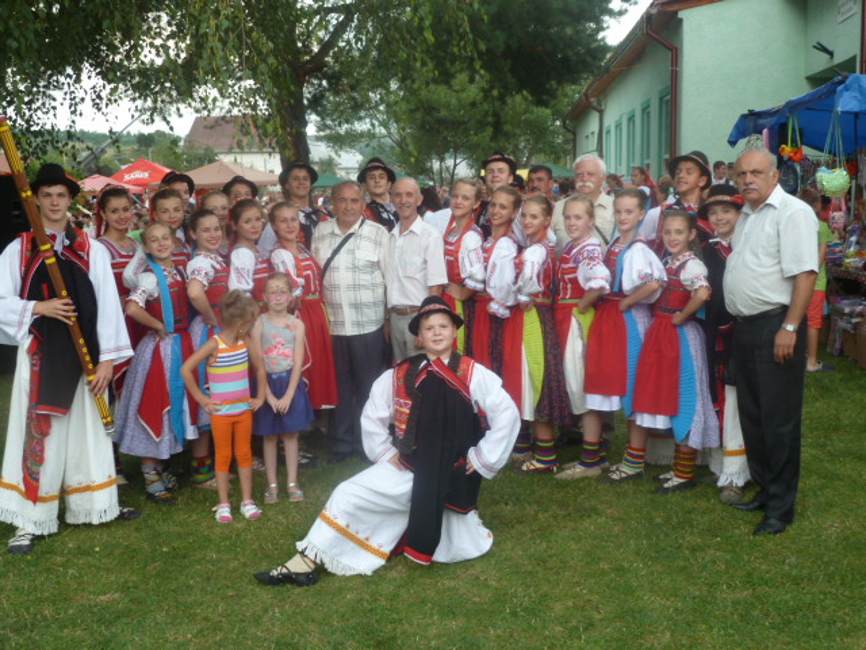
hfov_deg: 44.8
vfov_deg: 34.3
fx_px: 1051
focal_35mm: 42
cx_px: 433
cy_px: 325
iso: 80
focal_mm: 6.9
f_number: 3.7
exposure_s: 1/50
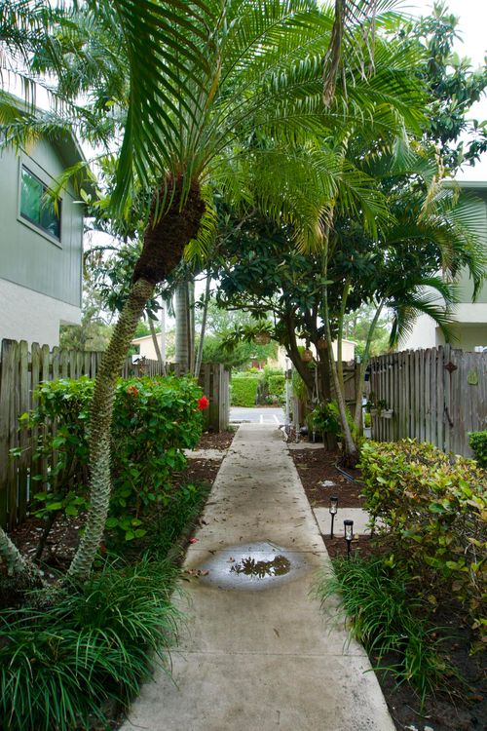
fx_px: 487
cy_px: 366
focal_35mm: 24
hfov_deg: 53.1
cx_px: 244
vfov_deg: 73.7
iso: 100
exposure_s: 1/80
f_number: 8
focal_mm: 16
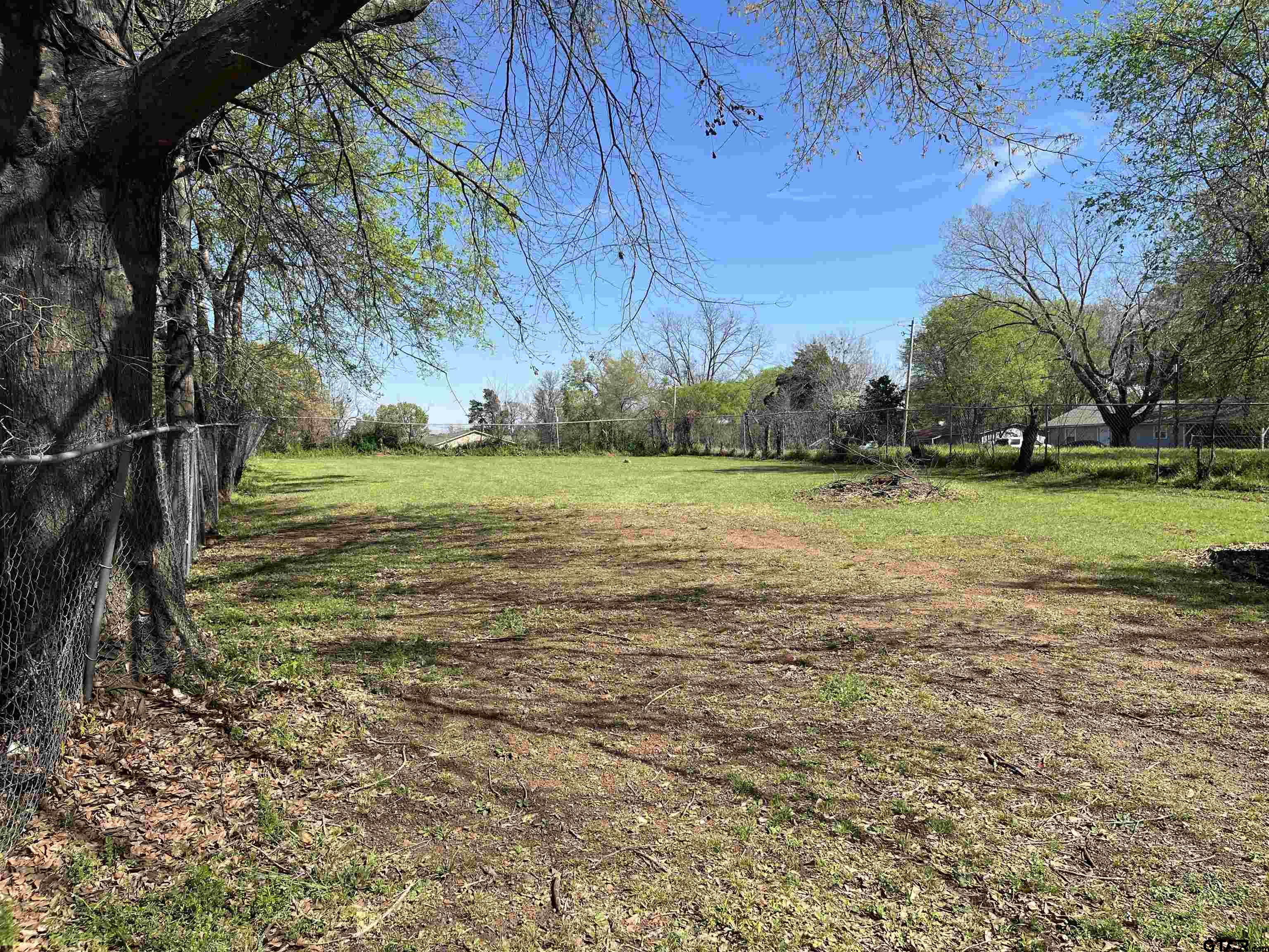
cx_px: 634
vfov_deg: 53.1
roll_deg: +1.5
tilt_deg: -2.0
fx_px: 953
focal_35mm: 26
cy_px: 476
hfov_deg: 67.3
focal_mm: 5.1
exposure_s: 1/2410
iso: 50
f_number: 1.6
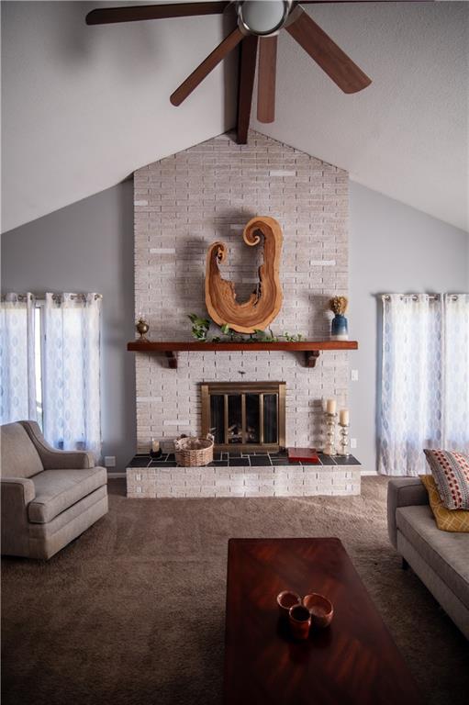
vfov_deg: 96.8
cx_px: 234
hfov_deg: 73.7
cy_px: 352
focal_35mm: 16
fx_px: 313
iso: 400
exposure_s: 1/200
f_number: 2.8
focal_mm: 16
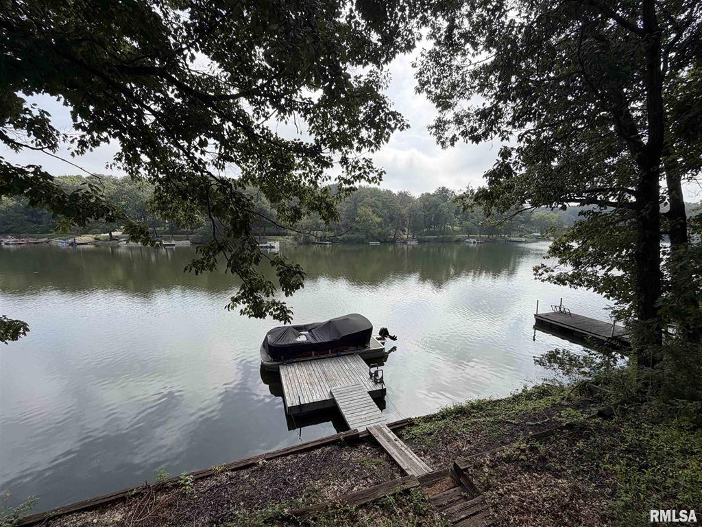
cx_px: 351
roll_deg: -1.0
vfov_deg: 85.7
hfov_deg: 102.1
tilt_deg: -7.3
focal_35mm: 14
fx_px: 284
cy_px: 264
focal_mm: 2.22
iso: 32
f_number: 2.2
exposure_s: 1/770
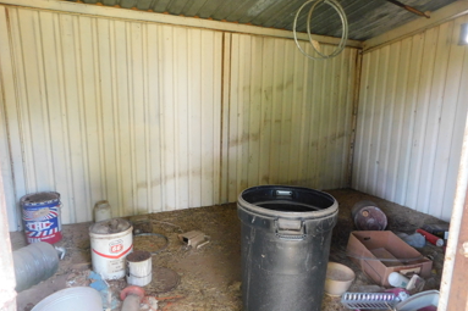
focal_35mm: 25
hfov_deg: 71.5
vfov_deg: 51.2
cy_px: 161
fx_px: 325
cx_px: 241
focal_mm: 4
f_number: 3
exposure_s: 1/30
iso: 400
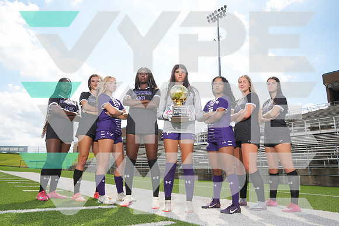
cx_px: 170
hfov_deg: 73.7
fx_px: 226
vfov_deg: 53.2
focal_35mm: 24
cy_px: 113
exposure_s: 1/200
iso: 125
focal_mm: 24
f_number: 9
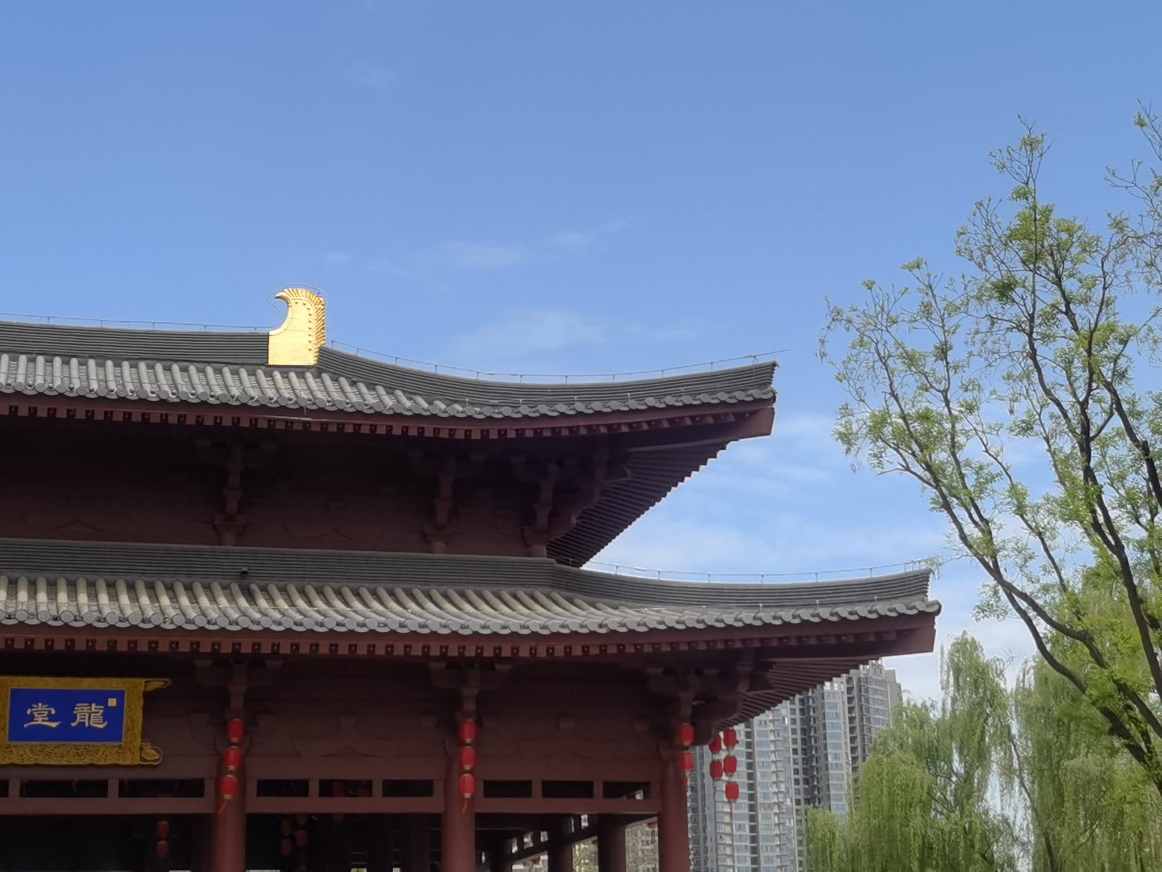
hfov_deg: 33.8
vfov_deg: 25.7
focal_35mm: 57
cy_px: 436
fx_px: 1913
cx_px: 581
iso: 50
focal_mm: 5.54
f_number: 1.8
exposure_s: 1/2083
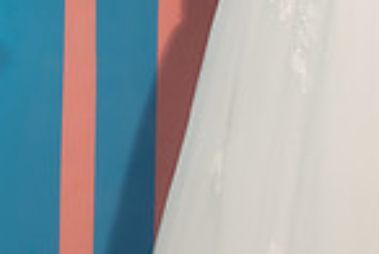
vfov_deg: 12.9
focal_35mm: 107
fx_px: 1129
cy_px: 139
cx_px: -226
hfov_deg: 16.9
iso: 1600
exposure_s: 1/200
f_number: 2.8
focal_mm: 27
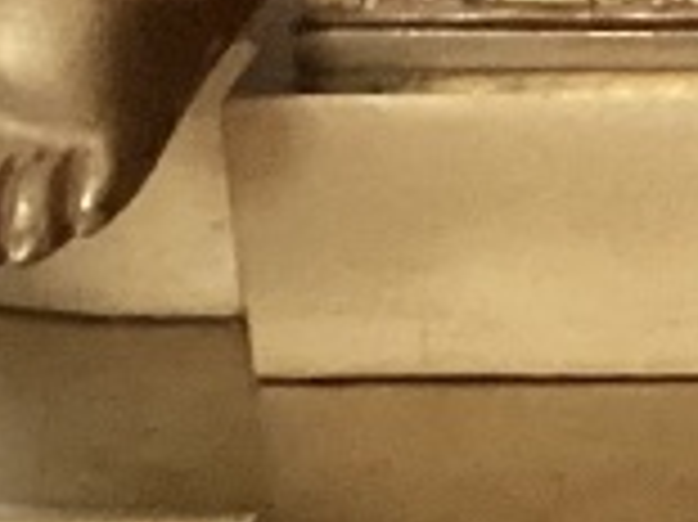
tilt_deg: -17.9
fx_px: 4836
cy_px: -783
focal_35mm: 240
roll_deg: -2.5
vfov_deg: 5.9
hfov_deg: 7.1
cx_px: 2261
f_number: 2.4
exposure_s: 1/33
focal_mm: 3.3
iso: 400
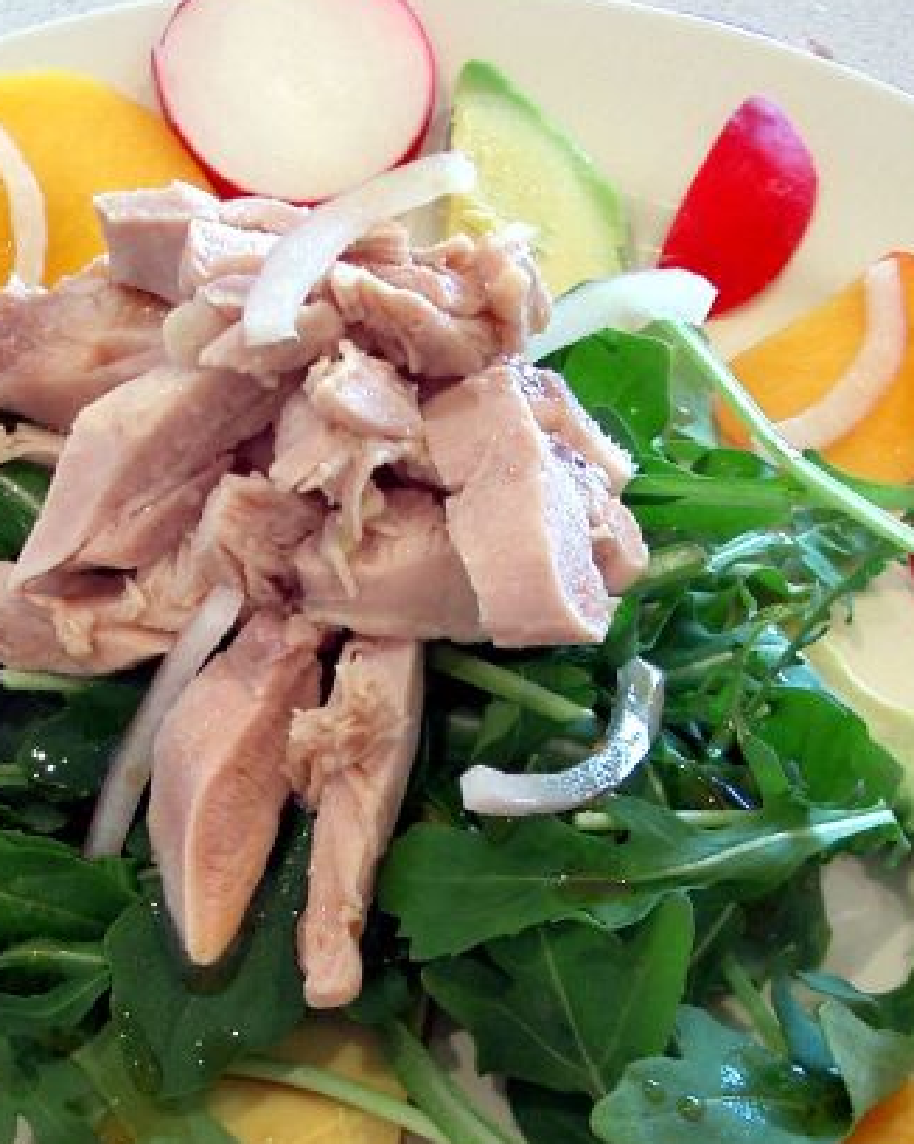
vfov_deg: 28.0
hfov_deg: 22.8
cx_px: 407
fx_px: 2267
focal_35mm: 67
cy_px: 810
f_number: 2.6
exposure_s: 1/15
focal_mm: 5.8
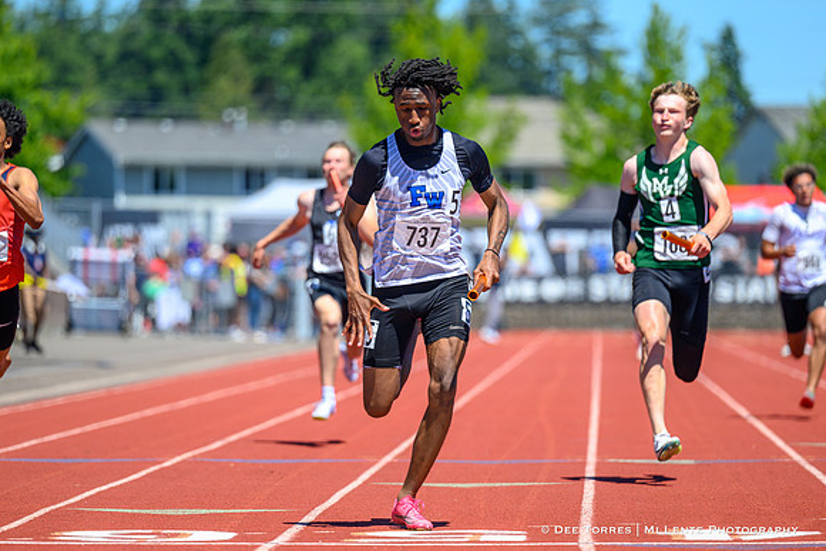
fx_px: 5727
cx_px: 380
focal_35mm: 250
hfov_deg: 8.2
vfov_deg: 5.5
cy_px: 256
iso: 140
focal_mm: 200
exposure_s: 1/2500
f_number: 2.8
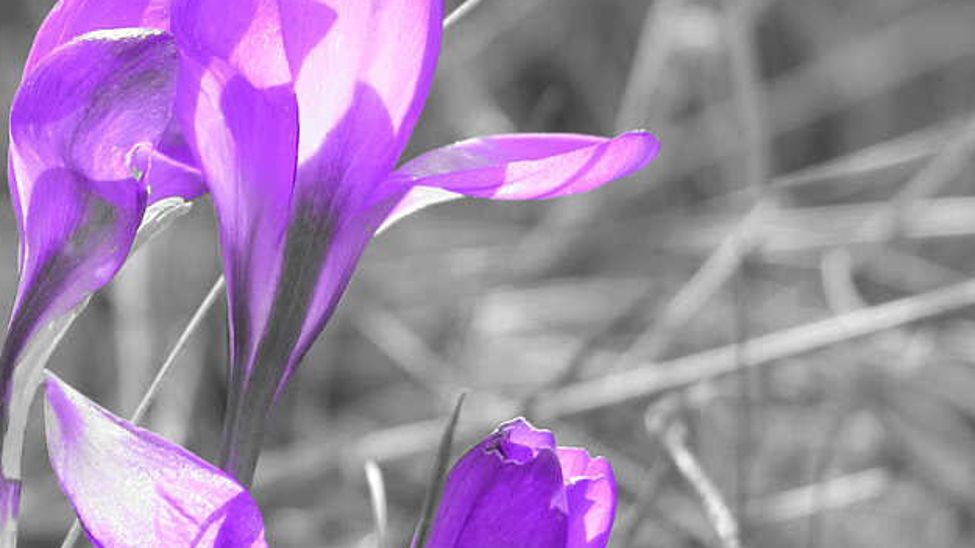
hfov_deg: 3.3
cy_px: 151
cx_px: -236
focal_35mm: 652
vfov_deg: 1.9
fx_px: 16850
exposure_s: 1/160
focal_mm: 161.8
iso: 200
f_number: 6.2
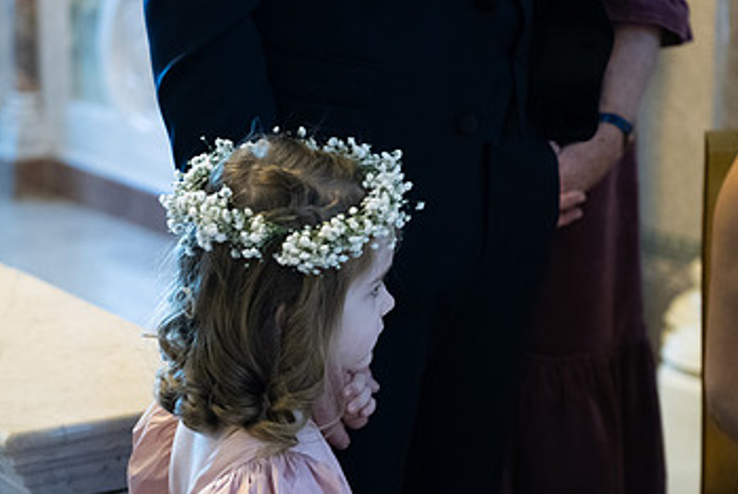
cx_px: 377
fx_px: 2380
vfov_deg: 11.8
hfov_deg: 17.6
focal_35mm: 116
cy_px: 352
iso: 1250
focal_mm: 70
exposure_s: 1/160
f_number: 3.5
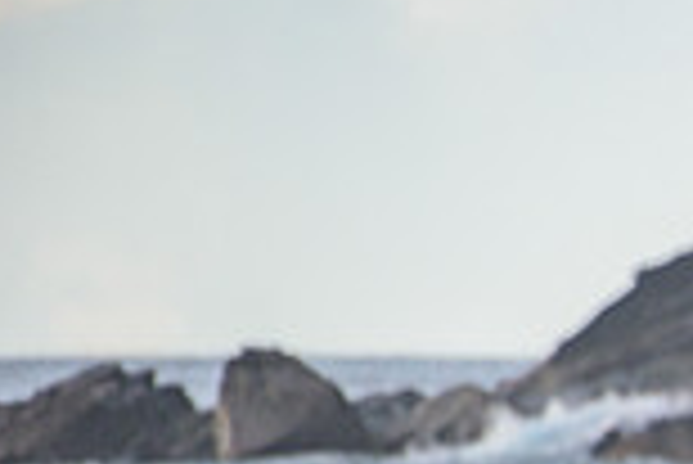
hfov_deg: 1.1
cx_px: 1282
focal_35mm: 1881
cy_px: 655
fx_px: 36243
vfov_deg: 0.7
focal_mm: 500
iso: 360
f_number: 5.6
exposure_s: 1/1000
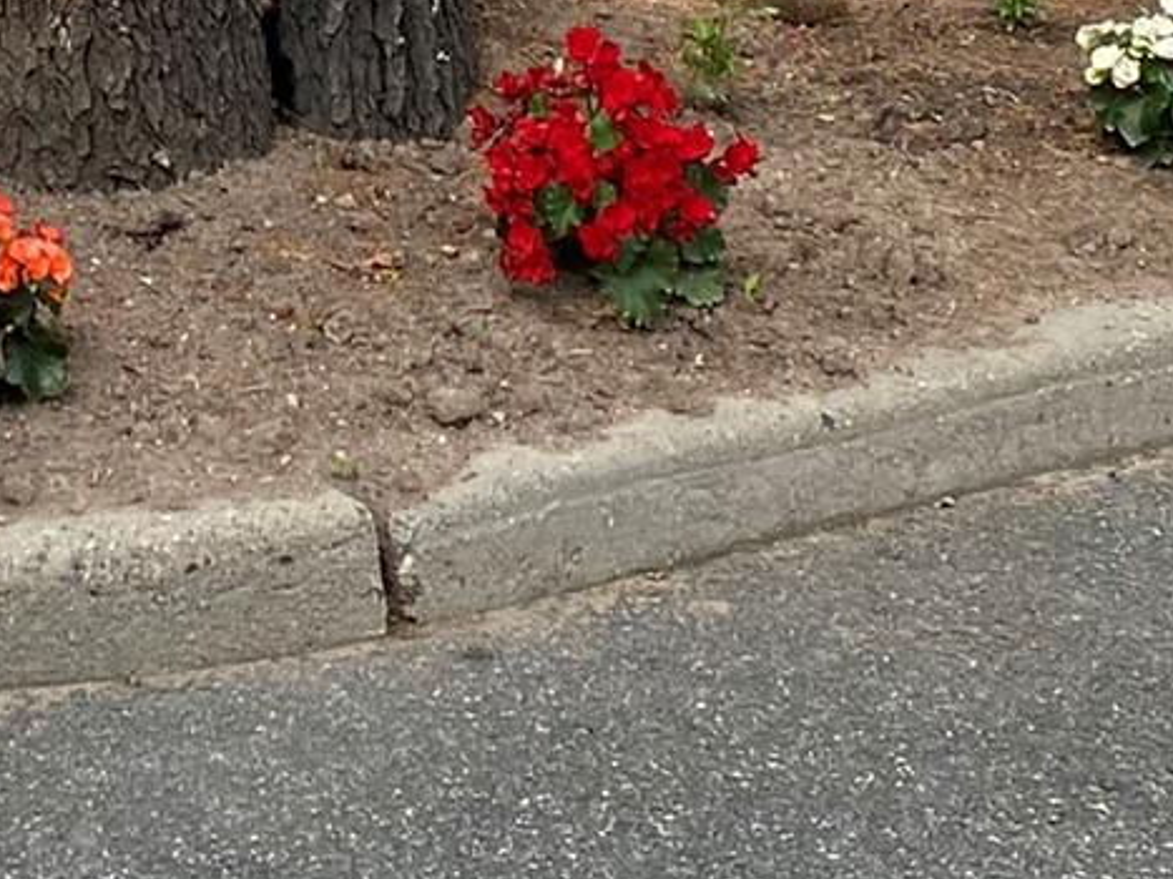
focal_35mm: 114
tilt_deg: -0.6
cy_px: -816
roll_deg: +0.9
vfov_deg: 11.8
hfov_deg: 16.2
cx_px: -432
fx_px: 3862
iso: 32
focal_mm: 4.25
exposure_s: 1/973
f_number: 1.8
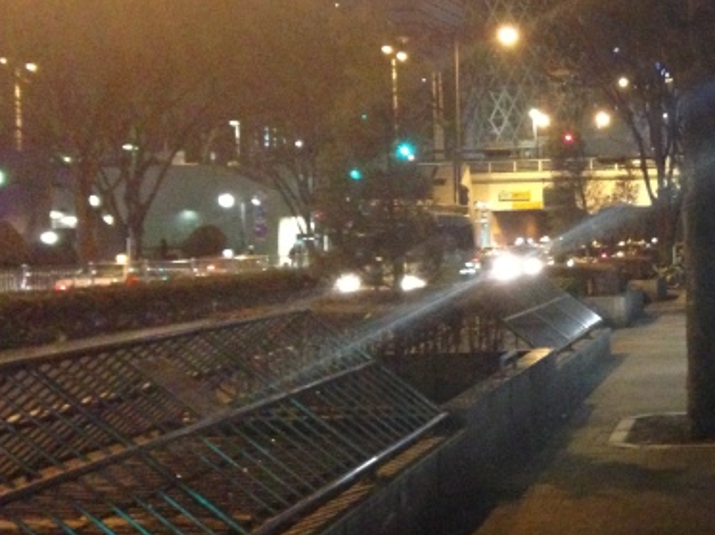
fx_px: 1279
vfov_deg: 23.6
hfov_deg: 29.8
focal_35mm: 62
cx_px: 650
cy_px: 225
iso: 800
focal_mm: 4.12
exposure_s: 1/15
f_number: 2.4
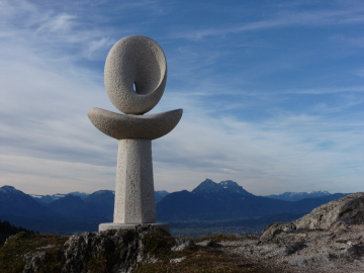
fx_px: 599
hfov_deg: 33.8
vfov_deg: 25.7
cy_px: 136
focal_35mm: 57
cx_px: 182
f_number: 5
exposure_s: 1/640
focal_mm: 10.1
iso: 100
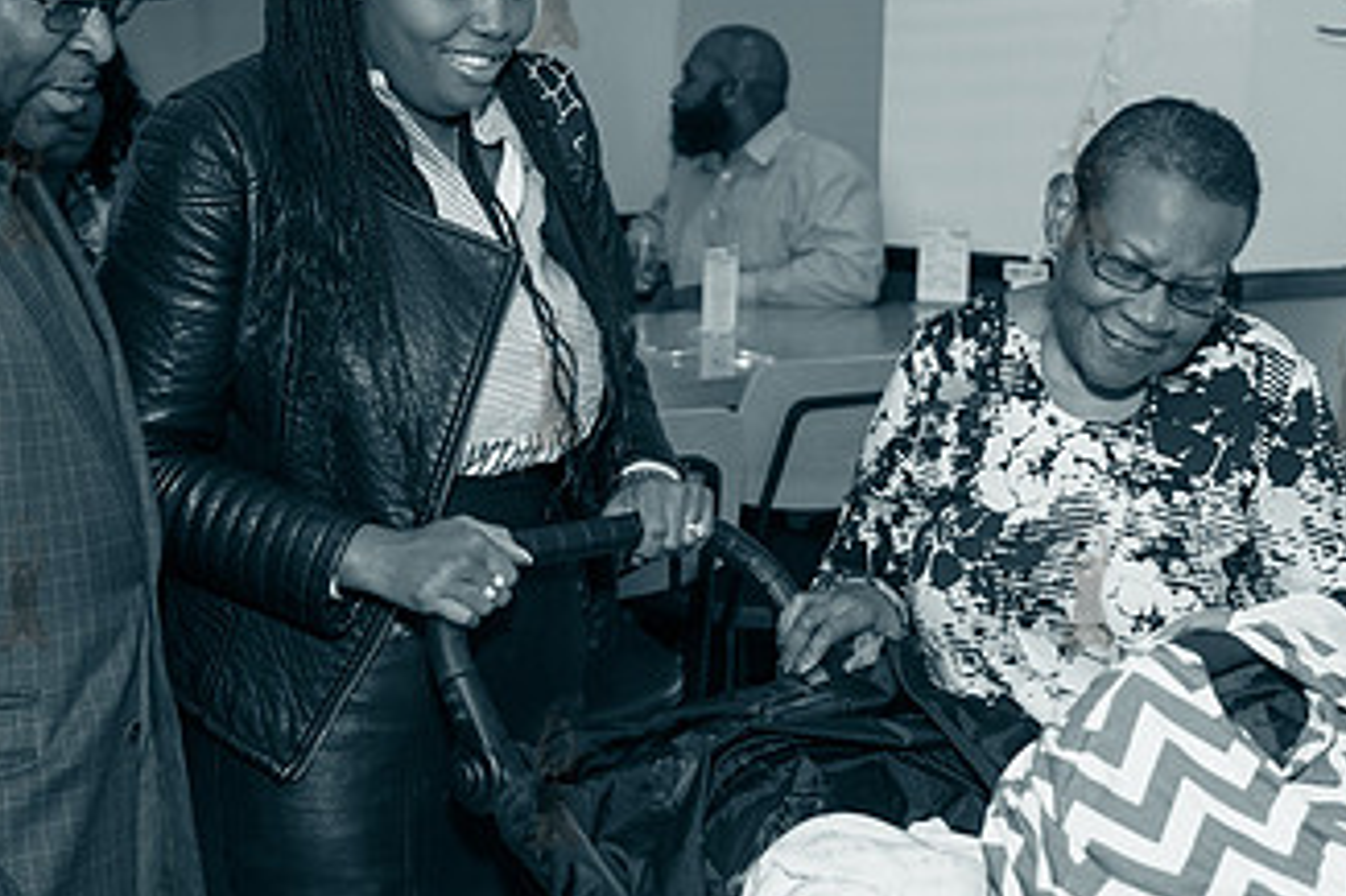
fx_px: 2130
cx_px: 553
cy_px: 378
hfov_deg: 35.0
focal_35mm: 57
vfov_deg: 23.7
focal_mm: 32
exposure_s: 1/320
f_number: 3.5
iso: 1250
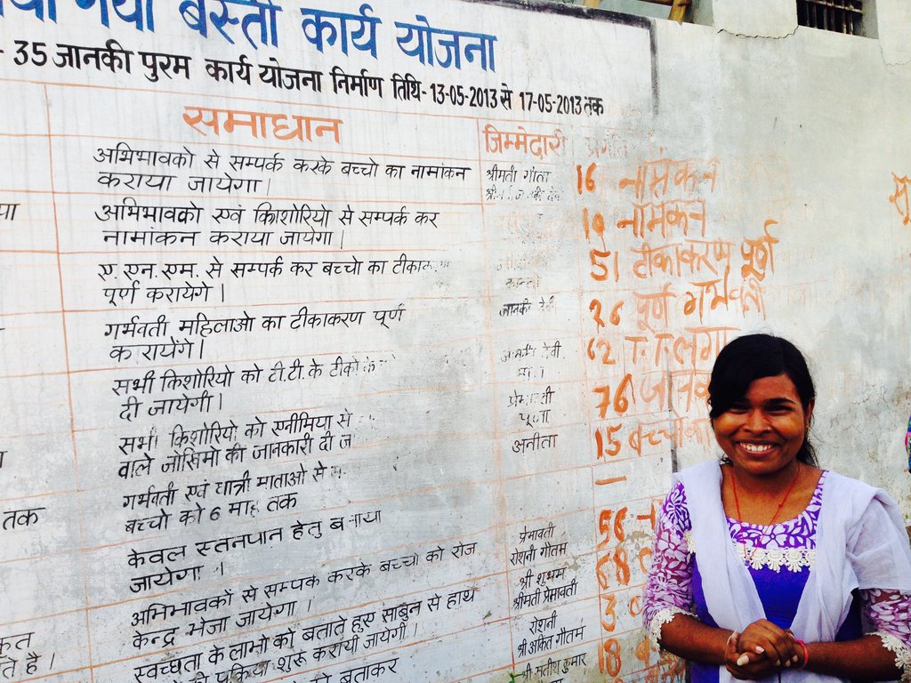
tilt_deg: +0.5
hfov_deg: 55.4
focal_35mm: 33
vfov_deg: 42.9
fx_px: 868
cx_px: 456
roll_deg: +5.2
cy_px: 342
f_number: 2.4
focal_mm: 4.12
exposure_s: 1/120
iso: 80
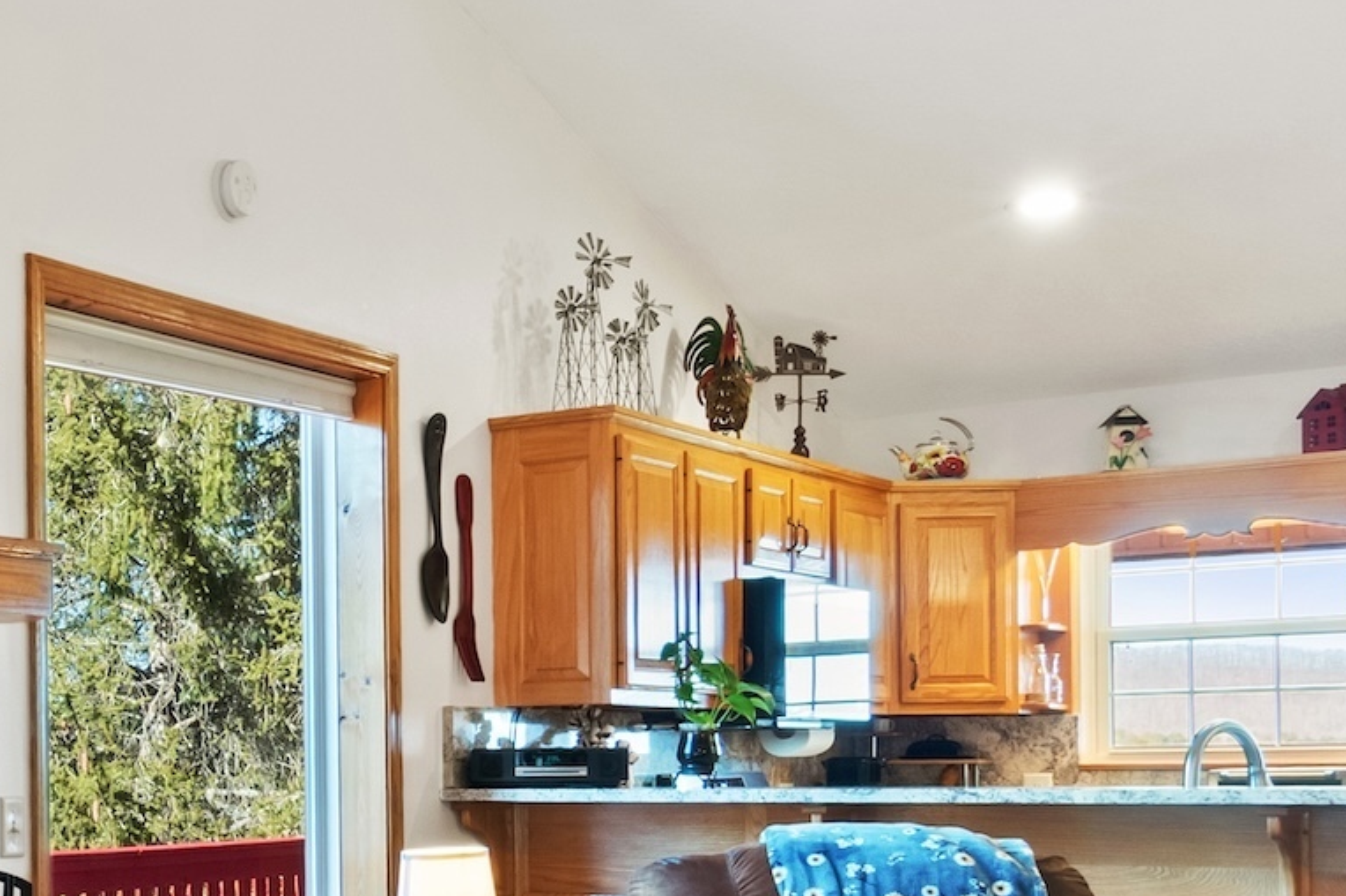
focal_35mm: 53
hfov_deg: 29.6
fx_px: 1981
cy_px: 817
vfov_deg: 24.7
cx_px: -435
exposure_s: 1
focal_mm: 10
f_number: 10
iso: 100
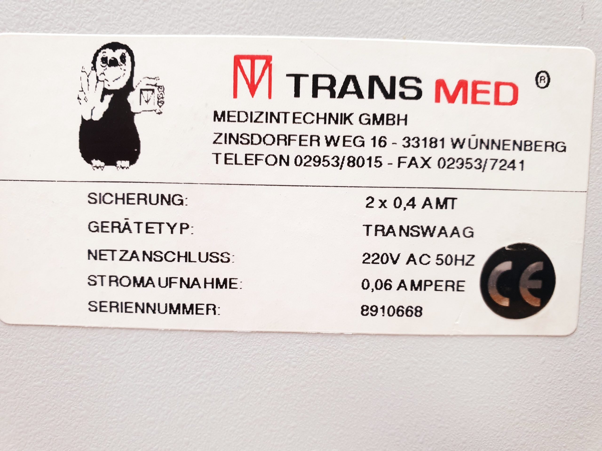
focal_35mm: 26
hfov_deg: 67.3
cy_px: 226
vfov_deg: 53.1
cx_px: 301
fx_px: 452
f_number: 2.4
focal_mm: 4.3
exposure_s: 1/50
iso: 160
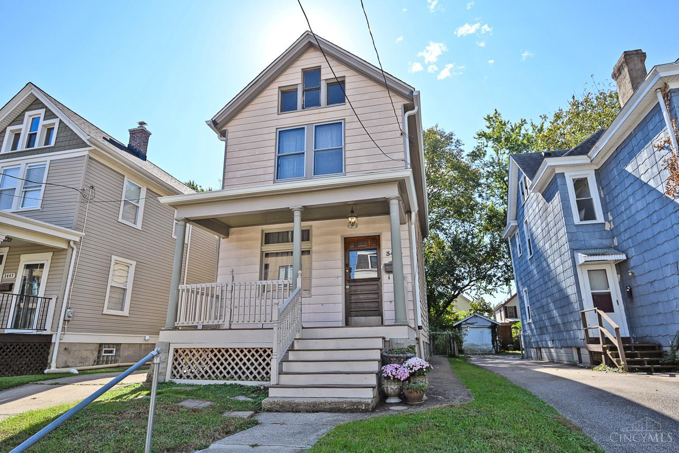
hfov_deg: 82.6
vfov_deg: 60.7
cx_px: 340
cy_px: 226
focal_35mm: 20
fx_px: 387
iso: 100
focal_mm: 20.5
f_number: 6.3
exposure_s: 1/320
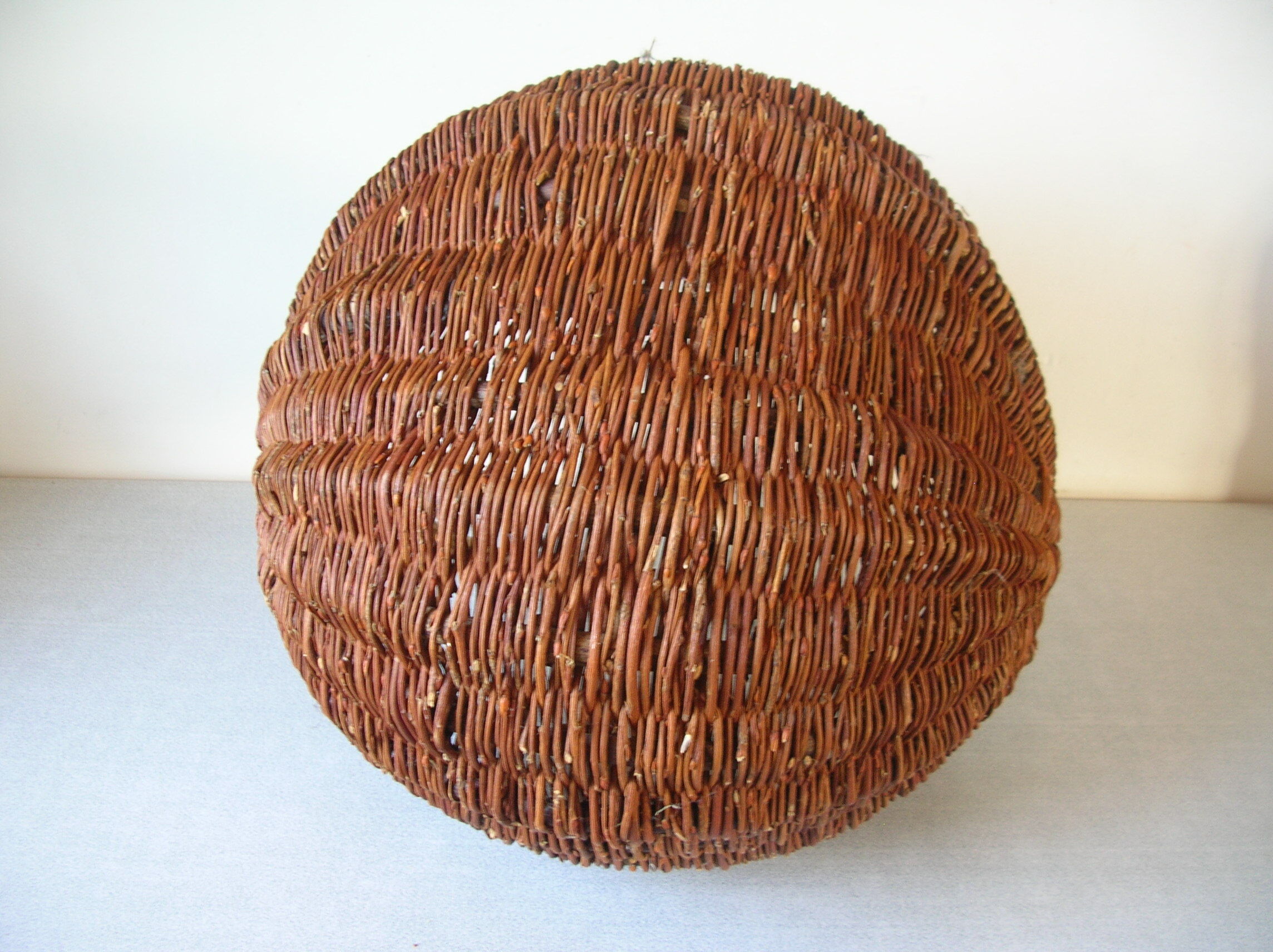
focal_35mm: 35
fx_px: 1286
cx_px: 636
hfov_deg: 52.7
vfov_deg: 40.6
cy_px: 476
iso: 54
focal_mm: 5.8
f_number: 2.8
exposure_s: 1/5.9
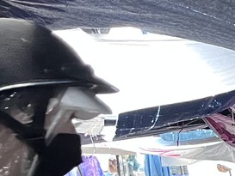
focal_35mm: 139
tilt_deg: -11.8
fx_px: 944
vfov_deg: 9.9
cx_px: 573
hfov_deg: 11.6
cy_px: 358
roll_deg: +1.6
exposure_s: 1/50
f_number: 1.6
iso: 400
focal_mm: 5.1
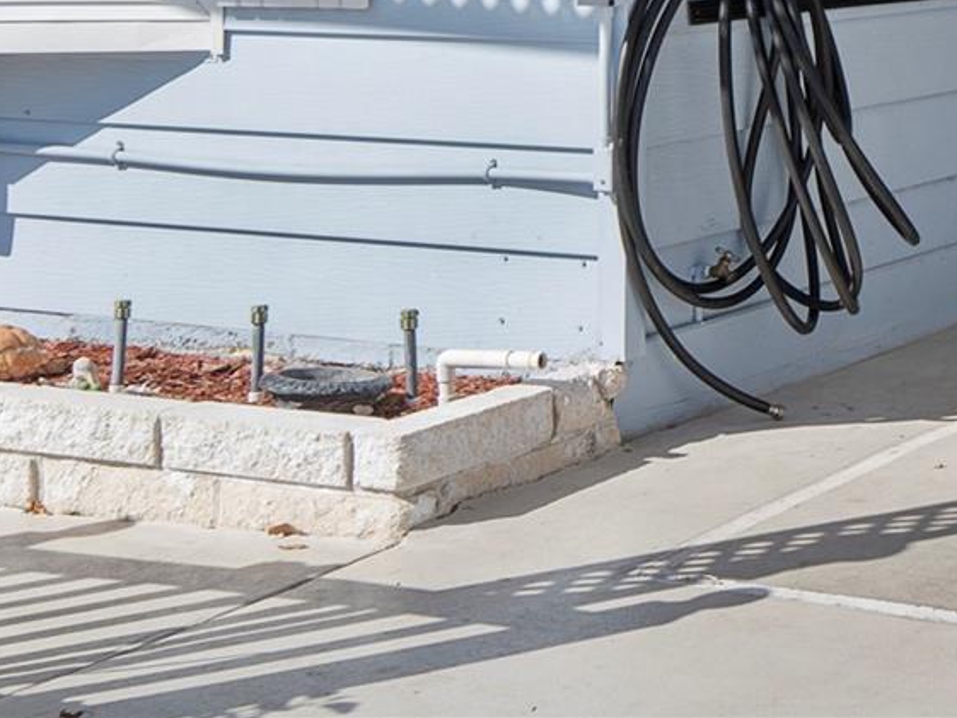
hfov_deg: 20.4
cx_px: 1302
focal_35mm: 86
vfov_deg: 16.3
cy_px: -189
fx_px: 2388
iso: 320
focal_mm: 21
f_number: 8
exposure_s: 1/400
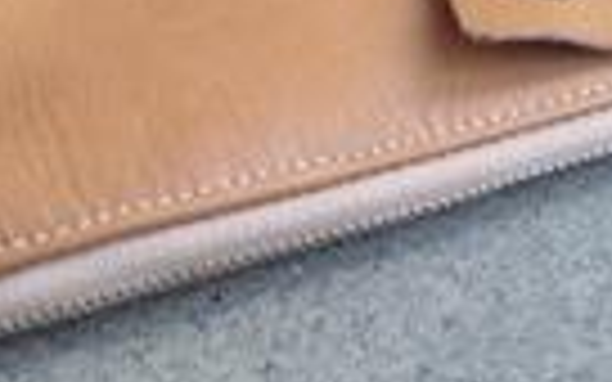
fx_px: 1718
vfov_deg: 12.6
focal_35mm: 103
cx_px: 374
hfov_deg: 20.2
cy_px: 0
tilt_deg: -50.1
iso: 80
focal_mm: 4.12
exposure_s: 1/120
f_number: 2.4
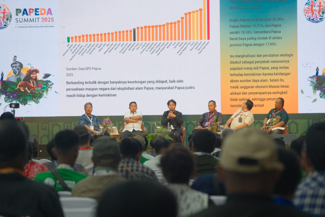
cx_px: 162
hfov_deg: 10.1
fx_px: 1833
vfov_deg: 6.8
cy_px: 108
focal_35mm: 203
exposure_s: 1/60
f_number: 5.6
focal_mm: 135
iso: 1600
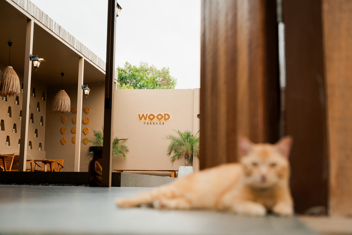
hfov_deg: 40.3
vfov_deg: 27.5
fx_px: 480
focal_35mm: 49
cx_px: 176
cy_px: 118
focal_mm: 49.1
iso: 500
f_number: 3.2
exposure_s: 1/200
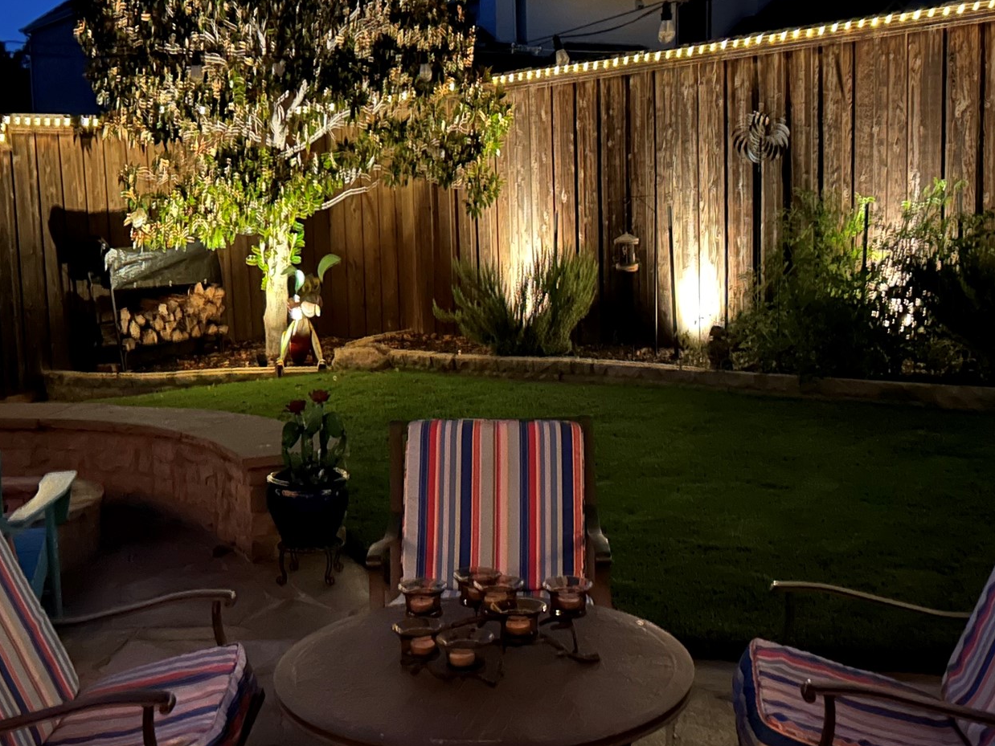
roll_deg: +1.7
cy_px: 344
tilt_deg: -5.0
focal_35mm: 43
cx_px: 436
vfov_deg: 33.6
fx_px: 1236
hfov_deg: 43.8
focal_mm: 5.7
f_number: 1.5
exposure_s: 1/5
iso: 1000
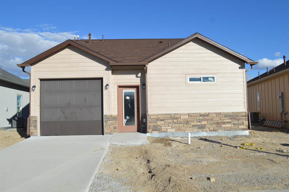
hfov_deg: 57.3
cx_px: 144
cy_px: 96
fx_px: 265
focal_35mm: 33
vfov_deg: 39.9
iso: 100
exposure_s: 1/400
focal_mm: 22
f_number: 7.1
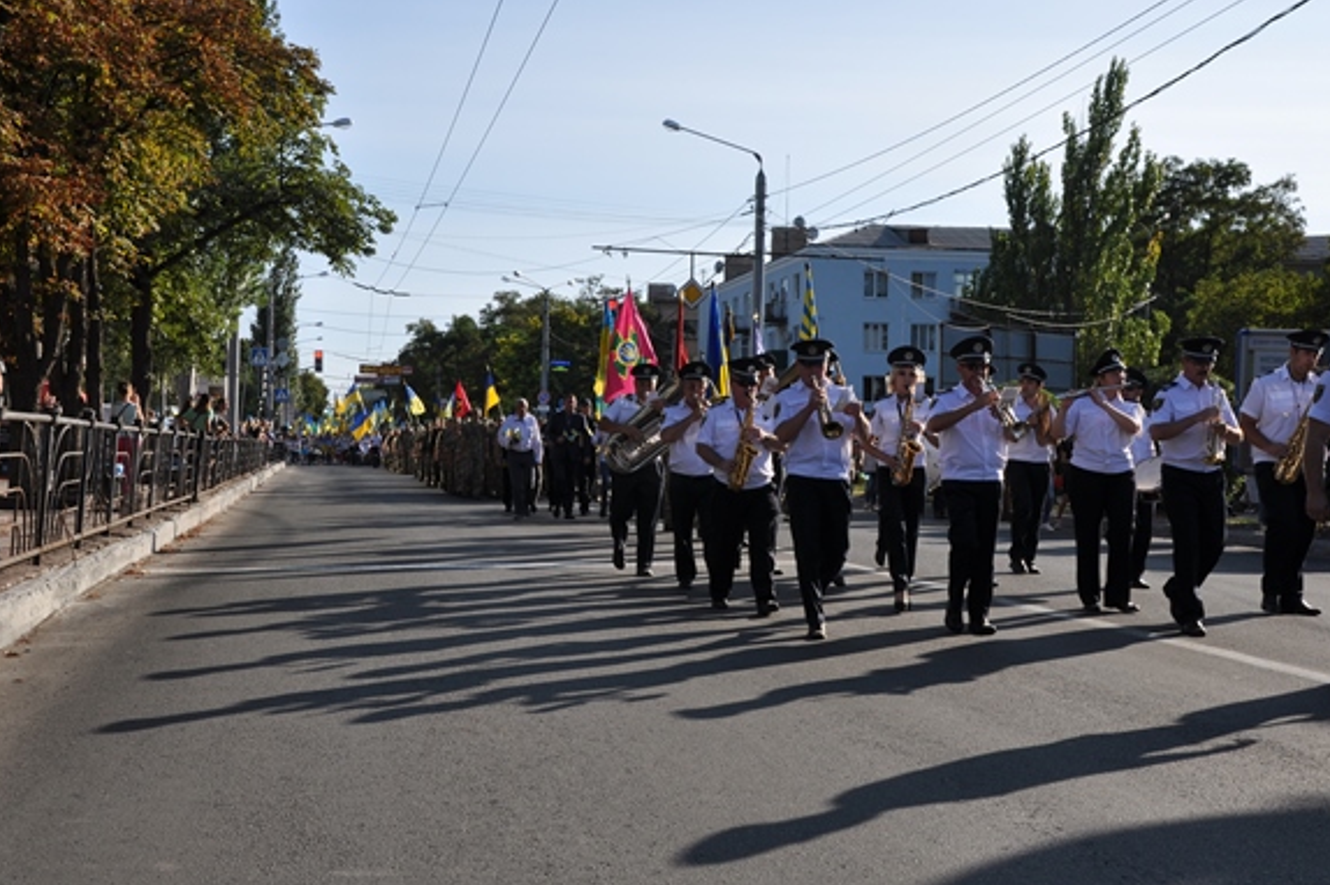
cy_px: 448
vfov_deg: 28.6
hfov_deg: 41.9
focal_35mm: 47
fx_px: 1735
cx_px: 646
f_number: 13
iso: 200
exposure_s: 1/160
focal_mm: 30
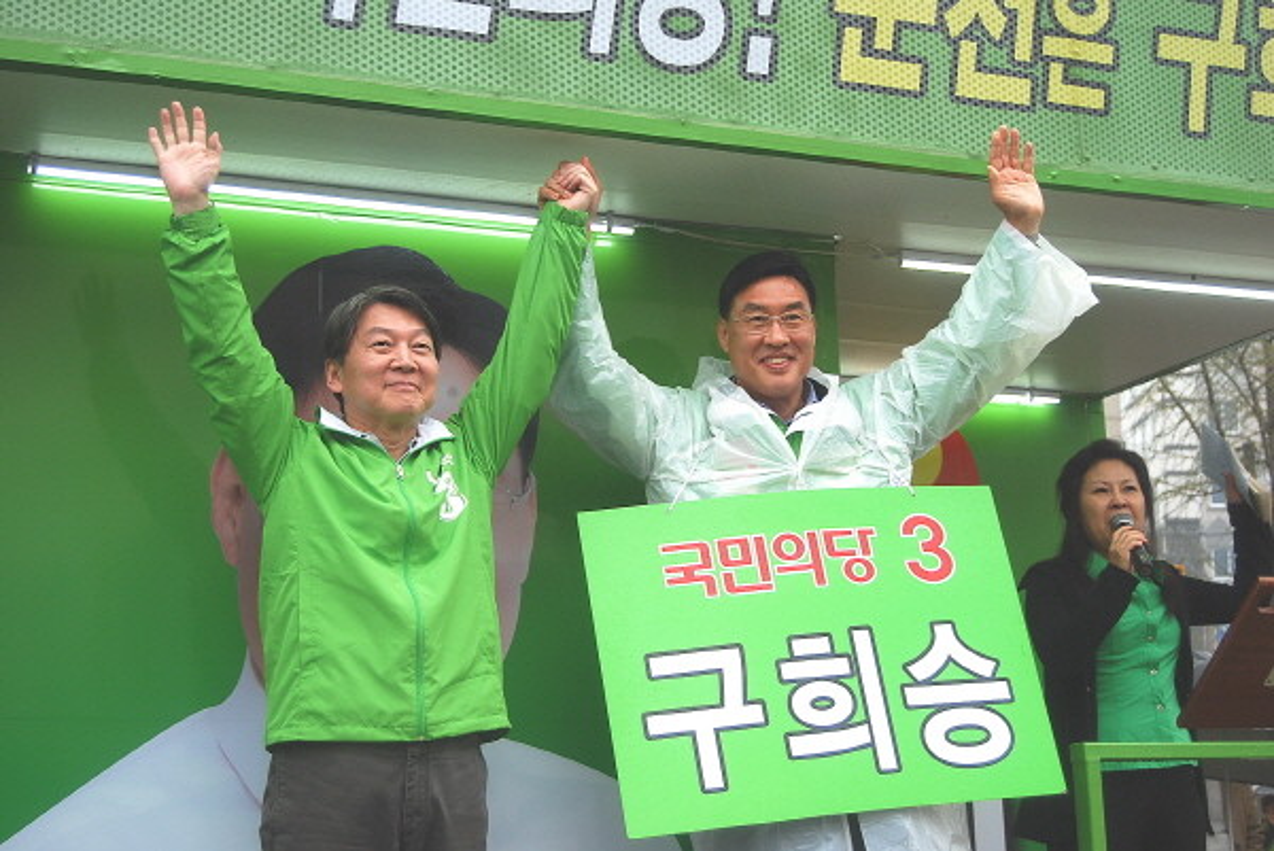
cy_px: 426
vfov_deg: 23.8
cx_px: 637
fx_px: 2019
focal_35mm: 57
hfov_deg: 35.0
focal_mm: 38
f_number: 5
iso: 100
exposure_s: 1/80
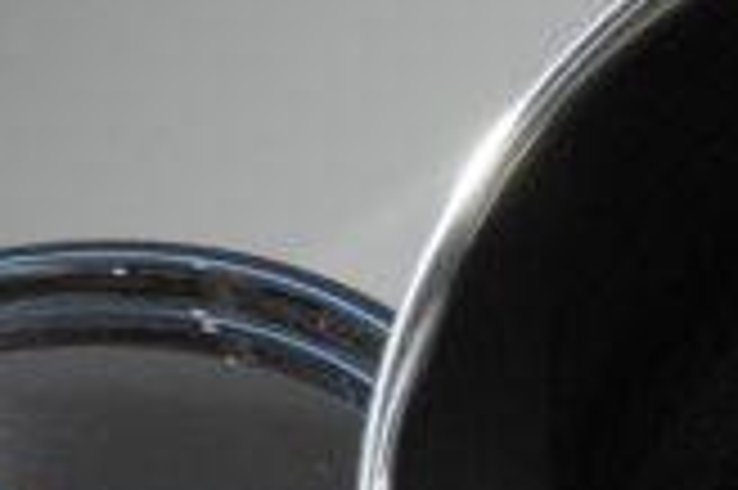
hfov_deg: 13.7
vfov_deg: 8.8
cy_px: 834
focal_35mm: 150
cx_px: 432
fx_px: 3072
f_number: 10
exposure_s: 1/100
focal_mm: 24
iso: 5000
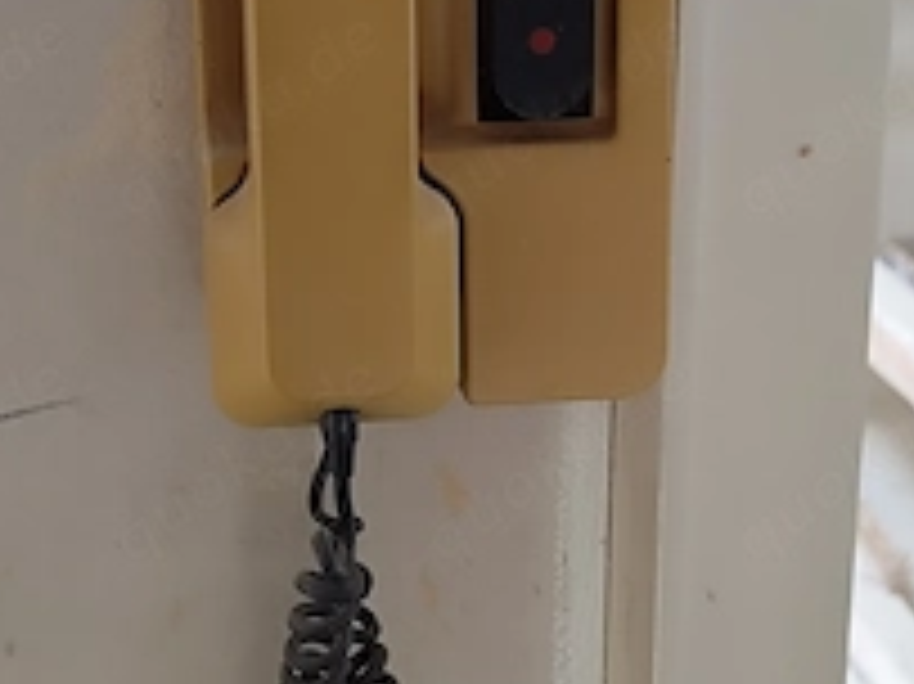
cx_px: 410
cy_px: 184
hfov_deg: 28.2
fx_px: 1821
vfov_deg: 21.1
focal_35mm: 69
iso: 1000
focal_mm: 6.14
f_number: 1.65
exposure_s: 1/25
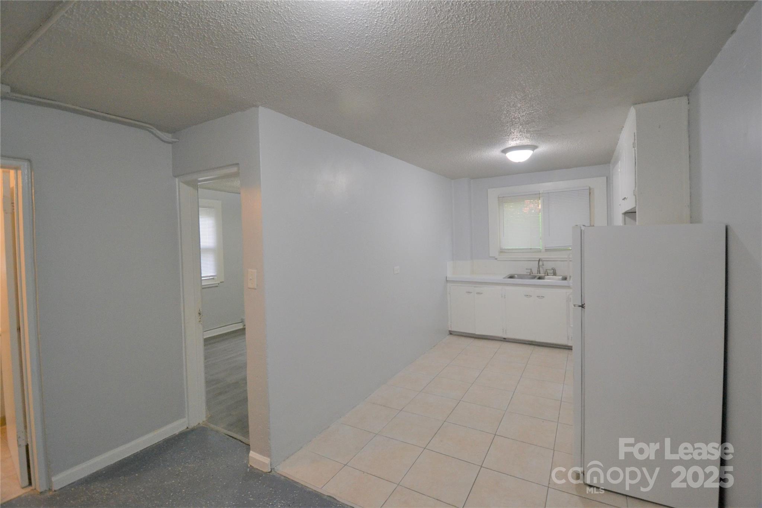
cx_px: 381
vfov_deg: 77.3
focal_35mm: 15
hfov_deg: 100.4
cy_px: 254
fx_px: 317
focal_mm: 10
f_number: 3.5
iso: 1100
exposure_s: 1/60
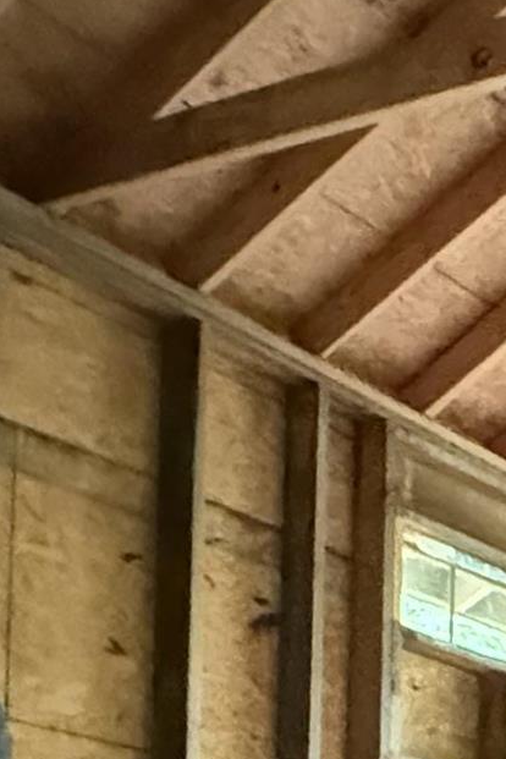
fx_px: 1518
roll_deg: +0.8
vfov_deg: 23.9
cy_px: 1041
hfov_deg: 13.7
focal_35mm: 72
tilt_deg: +2.8
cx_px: 1210
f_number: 2.2
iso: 2000
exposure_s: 1/30
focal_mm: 2.22
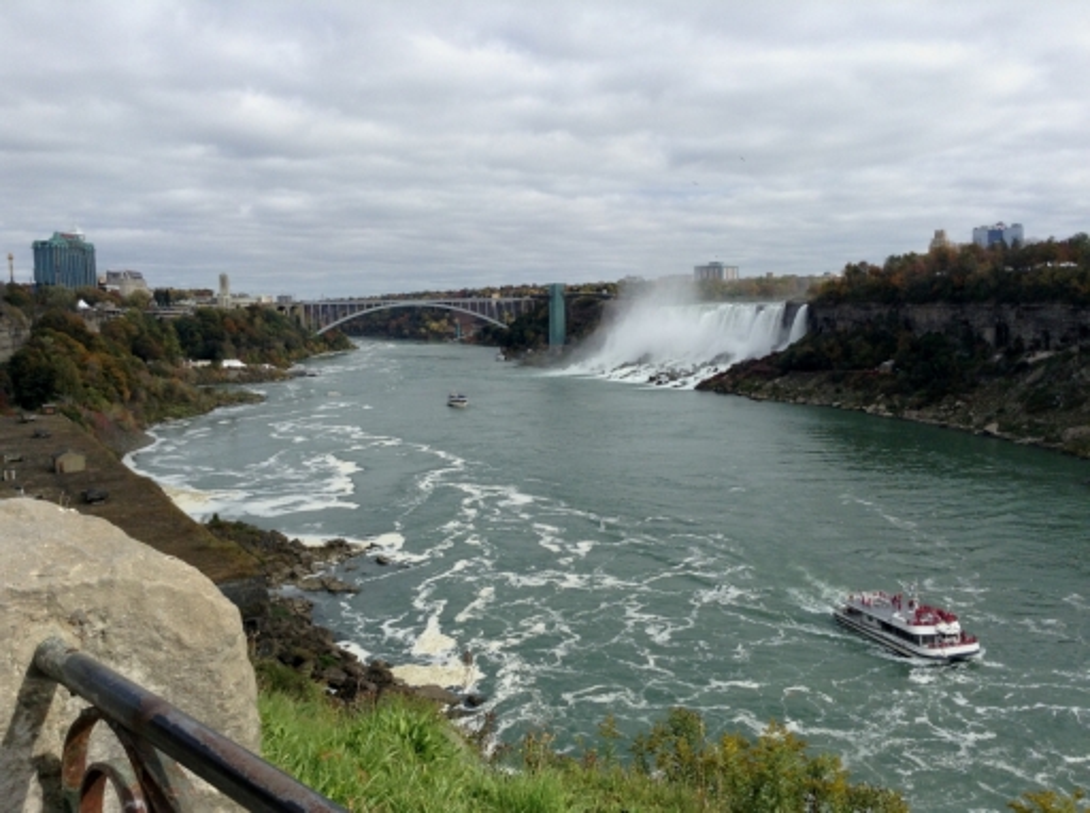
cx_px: 545
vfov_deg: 42.8
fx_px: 1037
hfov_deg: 55.4
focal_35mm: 33
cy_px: 406
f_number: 2.4
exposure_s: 1/1114
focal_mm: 3.3
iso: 32
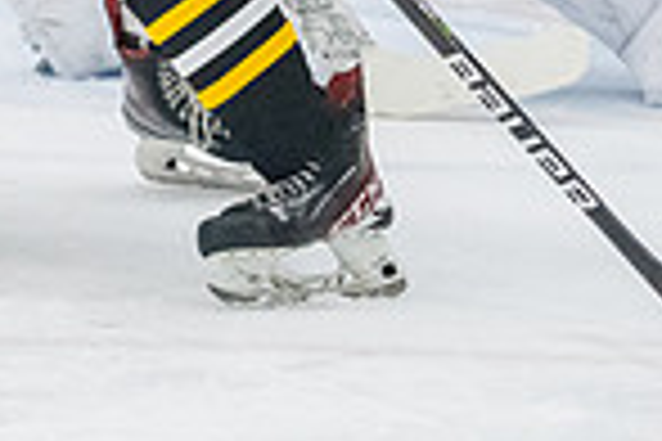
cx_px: -68
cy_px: -418
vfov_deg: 2.5
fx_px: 10095
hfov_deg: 3.8
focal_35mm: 549
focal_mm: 100
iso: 4000
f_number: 2.8
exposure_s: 1/800
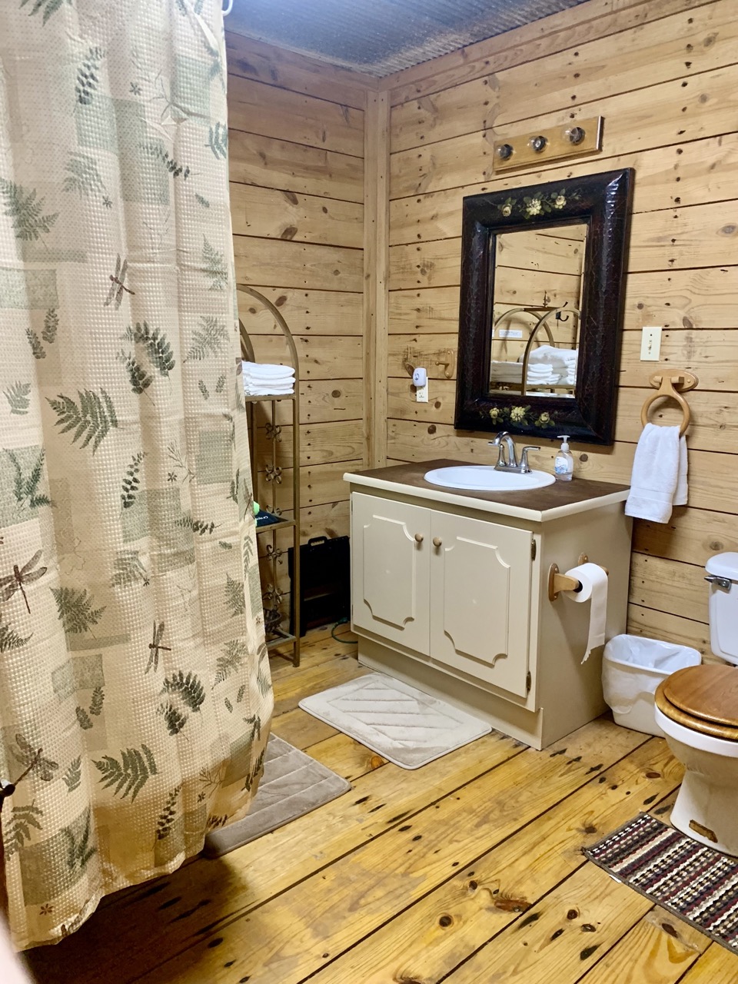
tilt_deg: -10.4
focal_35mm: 26
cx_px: 369
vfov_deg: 67.3
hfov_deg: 53.1
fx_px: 739
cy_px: 492
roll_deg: -0.5
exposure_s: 1/60
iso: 200
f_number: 1.8
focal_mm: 4.25
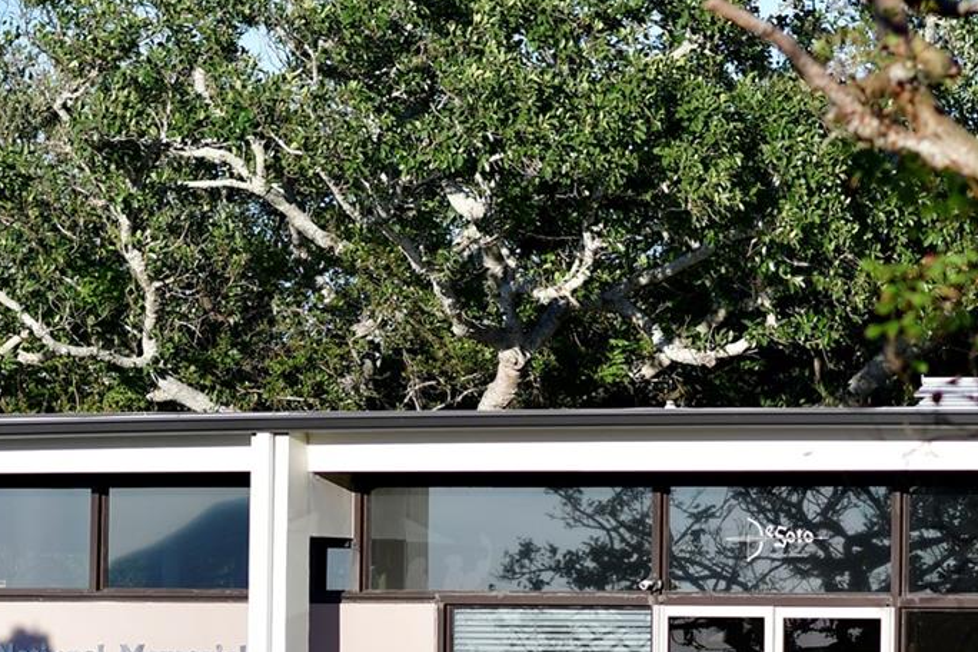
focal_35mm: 298
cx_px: 440
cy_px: 688
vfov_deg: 4.6
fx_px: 8100
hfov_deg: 6.9
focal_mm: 85
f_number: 2.8
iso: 100
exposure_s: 1/2000
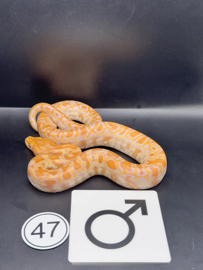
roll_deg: -3.7
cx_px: 102
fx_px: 375
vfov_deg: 39.7
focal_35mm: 48
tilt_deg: -36.2
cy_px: 135
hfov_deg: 30.3
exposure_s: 1/311
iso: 50
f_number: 1.78
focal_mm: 6.76
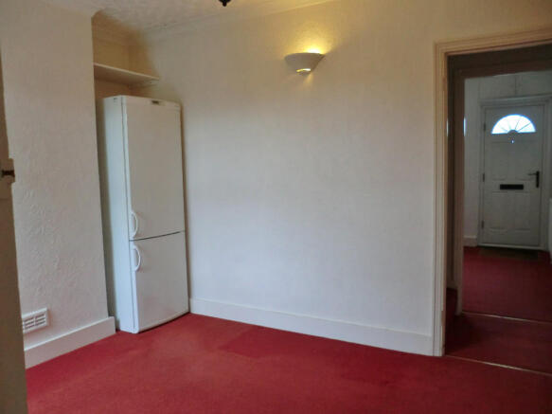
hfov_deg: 65.3
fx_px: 430
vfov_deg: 51.3
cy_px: 207
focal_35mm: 27
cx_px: 276
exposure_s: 1/60
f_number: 3.2
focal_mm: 4.9
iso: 160
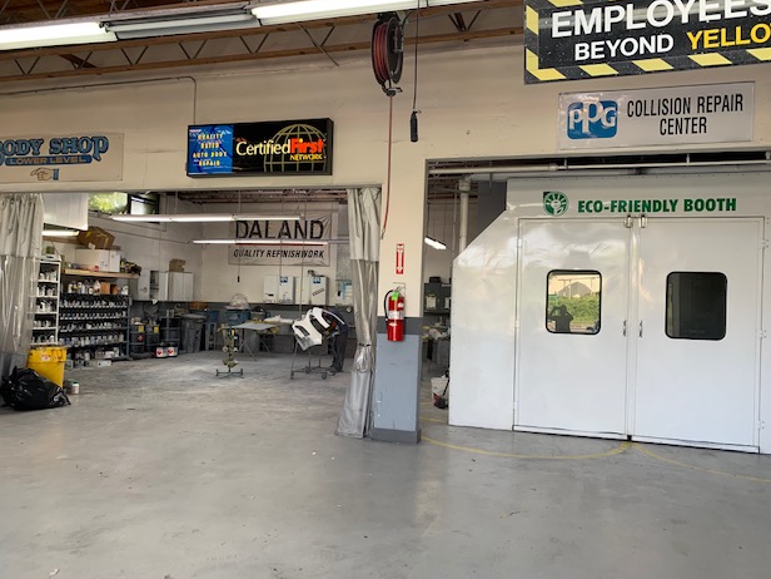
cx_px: 379
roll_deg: -3.1
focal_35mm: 27
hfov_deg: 65.3
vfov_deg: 51.3
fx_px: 601
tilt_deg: +0.2
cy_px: 298
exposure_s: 1/120
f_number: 1.8
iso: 50
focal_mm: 4.25
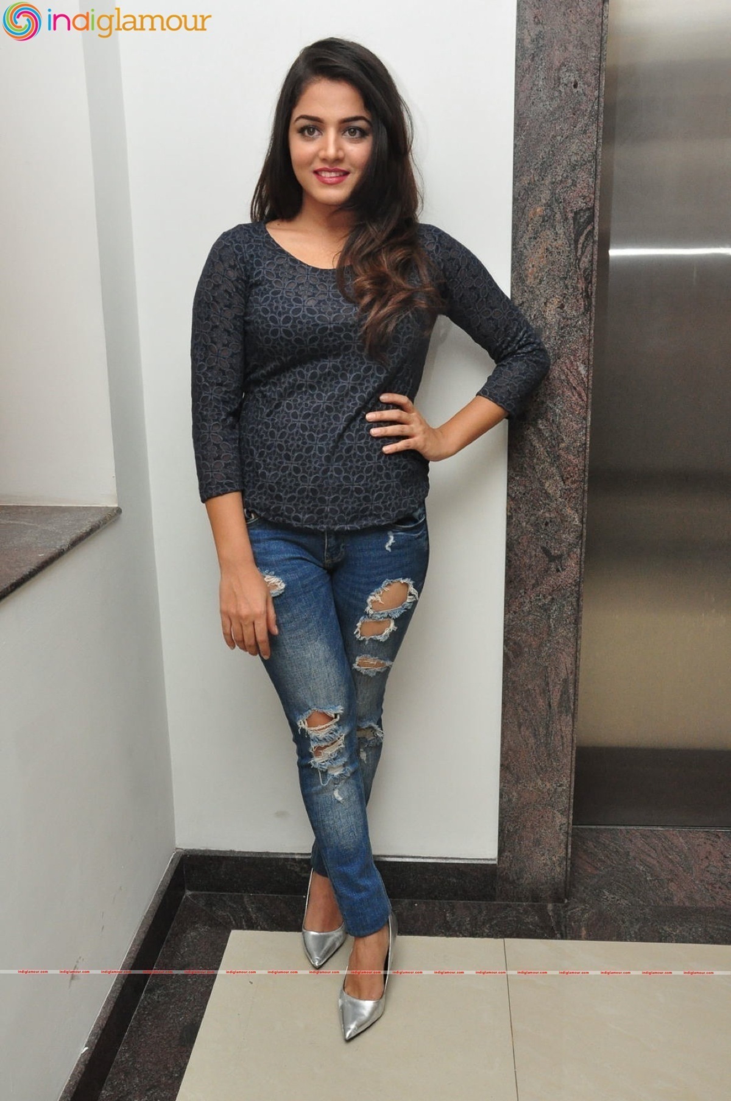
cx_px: 366
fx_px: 1008
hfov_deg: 39.9
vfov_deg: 57.3
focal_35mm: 33
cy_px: 550
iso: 1600
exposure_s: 1/125
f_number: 11
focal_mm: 22
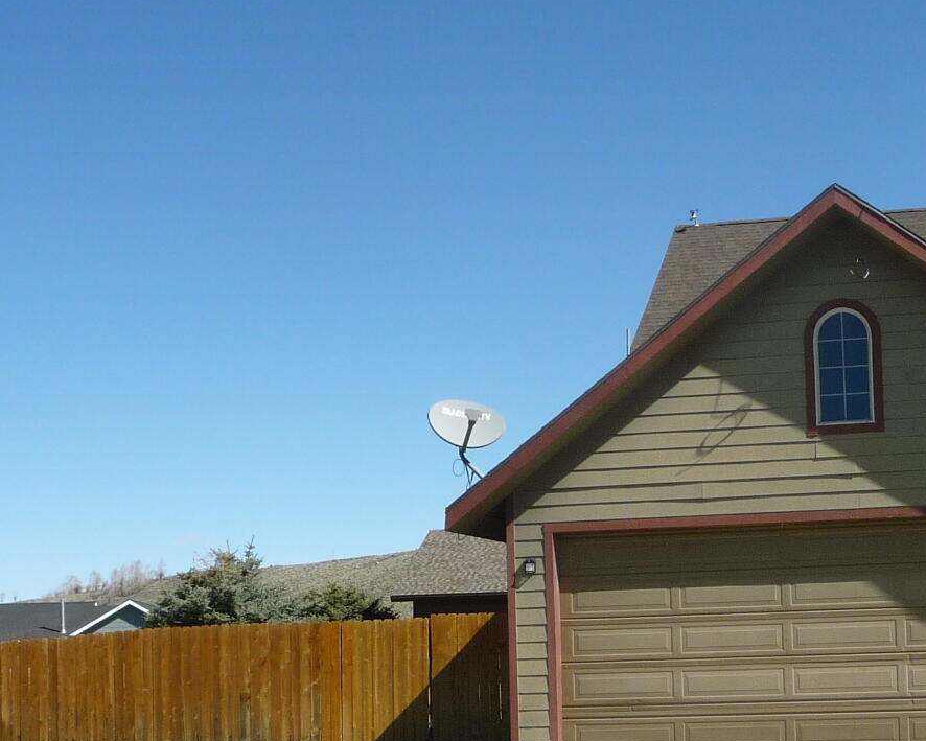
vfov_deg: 22.7
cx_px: 719
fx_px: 1836
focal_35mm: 67
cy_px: 519
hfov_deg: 27.8
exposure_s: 1/250
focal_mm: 4.7
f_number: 8
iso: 100
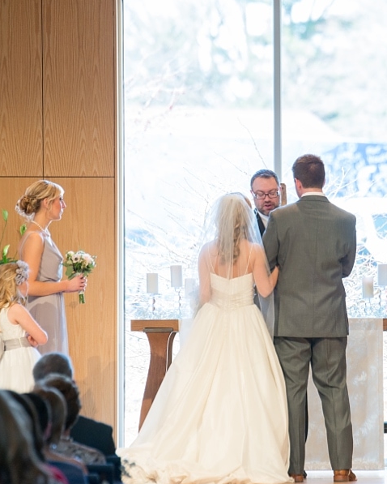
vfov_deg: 6.8
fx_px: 4050
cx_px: 275
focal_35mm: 283
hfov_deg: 5.5
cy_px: 242
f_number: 4.5
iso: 1000
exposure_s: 1/250
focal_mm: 200
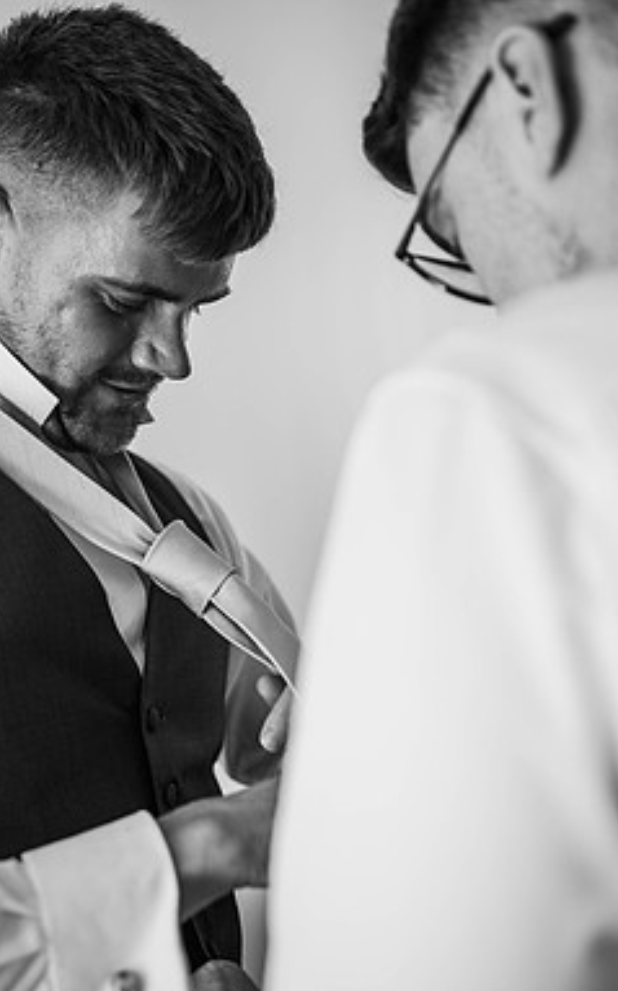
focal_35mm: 54
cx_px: 114
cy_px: 494
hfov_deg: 23.6
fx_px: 1457
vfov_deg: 37.5
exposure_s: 1/200
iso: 200
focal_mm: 35
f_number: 2
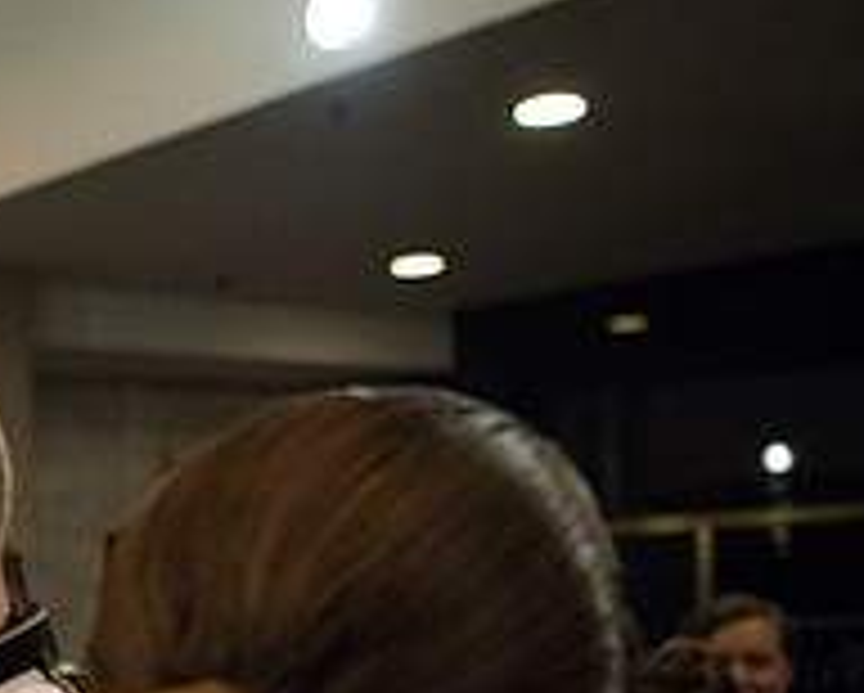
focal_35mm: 68
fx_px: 1741
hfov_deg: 22.8
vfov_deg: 21.6
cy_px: 713
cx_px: -423
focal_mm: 24
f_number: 2.8
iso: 8000
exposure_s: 1/250
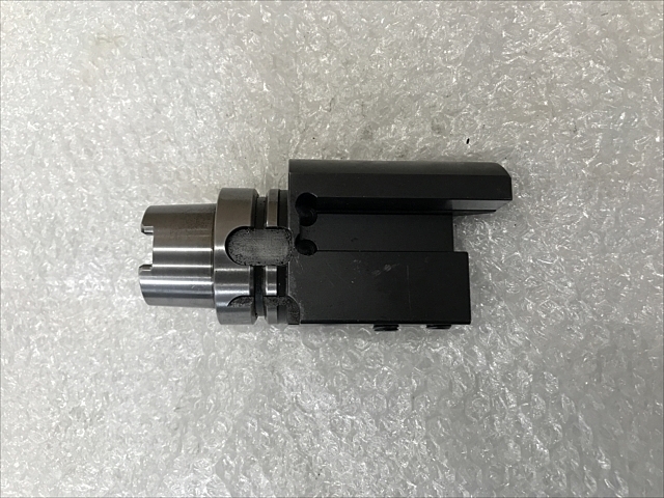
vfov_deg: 49.7
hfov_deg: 63.4
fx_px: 537
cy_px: 249
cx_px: 332
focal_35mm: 28
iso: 25
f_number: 1.8
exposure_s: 1/40
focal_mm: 3.99
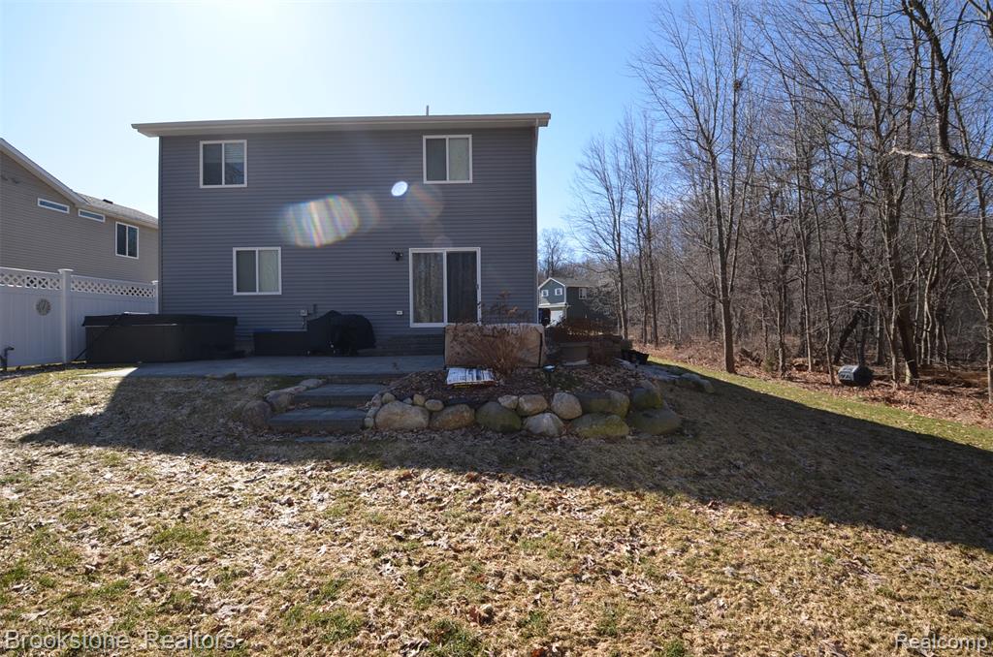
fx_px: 413
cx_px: 496
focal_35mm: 15
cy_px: 328
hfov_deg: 100.5
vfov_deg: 77.1
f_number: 7.1
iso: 100
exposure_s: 1/200
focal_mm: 10
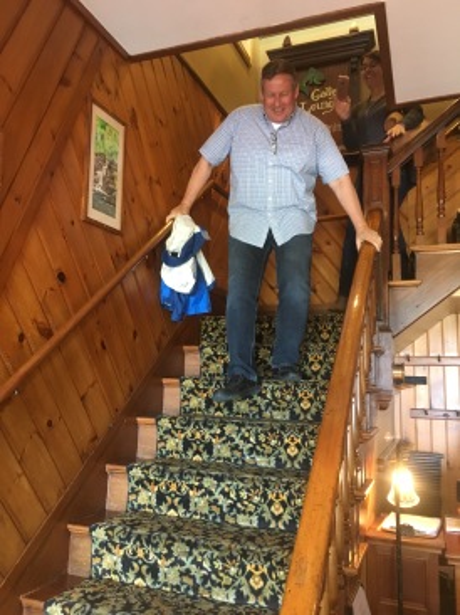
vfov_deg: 61.7
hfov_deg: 48.2
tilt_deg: +6.5
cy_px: 308
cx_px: 230
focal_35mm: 29
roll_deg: +0.6
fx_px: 514
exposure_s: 1/17
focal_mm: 4.15
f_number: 2.2
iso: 200
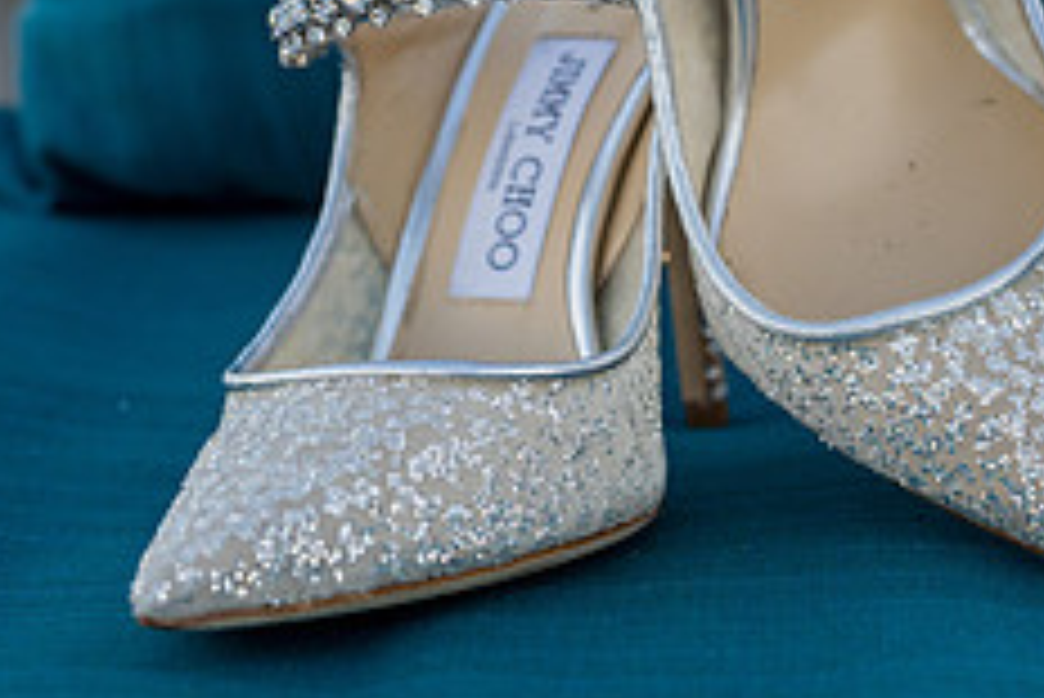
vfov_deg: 10.9
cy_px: 29
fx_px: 3627
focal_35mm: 125
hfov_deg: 16.3
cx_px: 810
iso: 250
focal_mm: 50
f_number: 3.5
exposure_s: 1/640
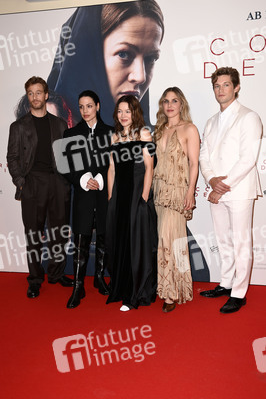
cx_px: 133
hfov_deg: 35.0
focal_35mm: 38
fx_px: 422
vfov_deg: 50.7
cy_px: 200
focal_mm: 38
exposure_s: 1/250
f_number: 6.3
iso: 400
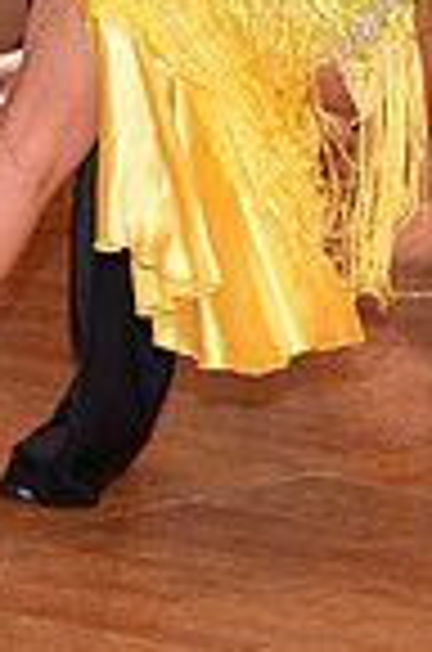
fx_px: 7107
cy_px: -369
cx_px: 421
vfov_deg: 5.2
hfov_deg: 3.5
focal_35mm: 393
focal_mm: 98
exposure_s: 1/250
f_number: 5.6
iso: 1000
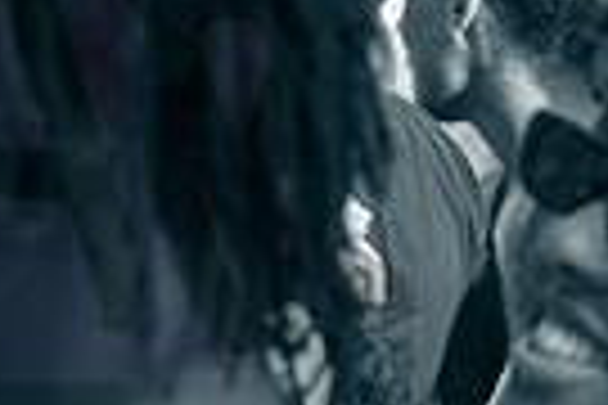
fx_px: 8934
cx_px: -535
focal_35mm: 529
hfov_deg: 3.9
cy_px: 91
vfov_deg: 2.6
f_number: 4
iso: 320
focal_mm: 80
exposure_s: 1/320
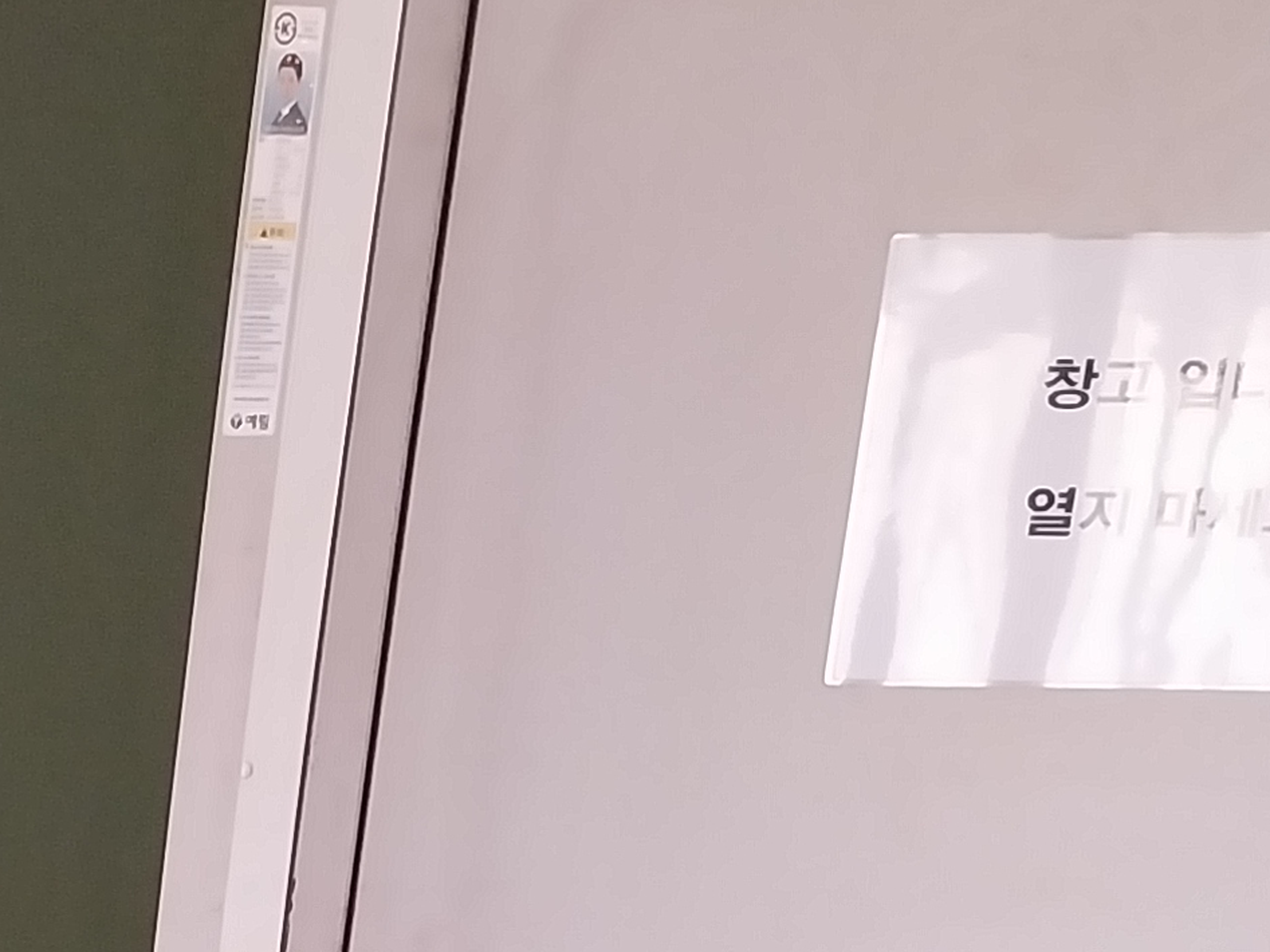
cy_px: 1738
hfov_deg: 14.3
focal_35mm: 112
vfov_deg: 12.1
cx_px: -1360
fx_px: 4109
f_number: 1.8
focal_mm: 4
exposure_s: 1/60
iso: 250
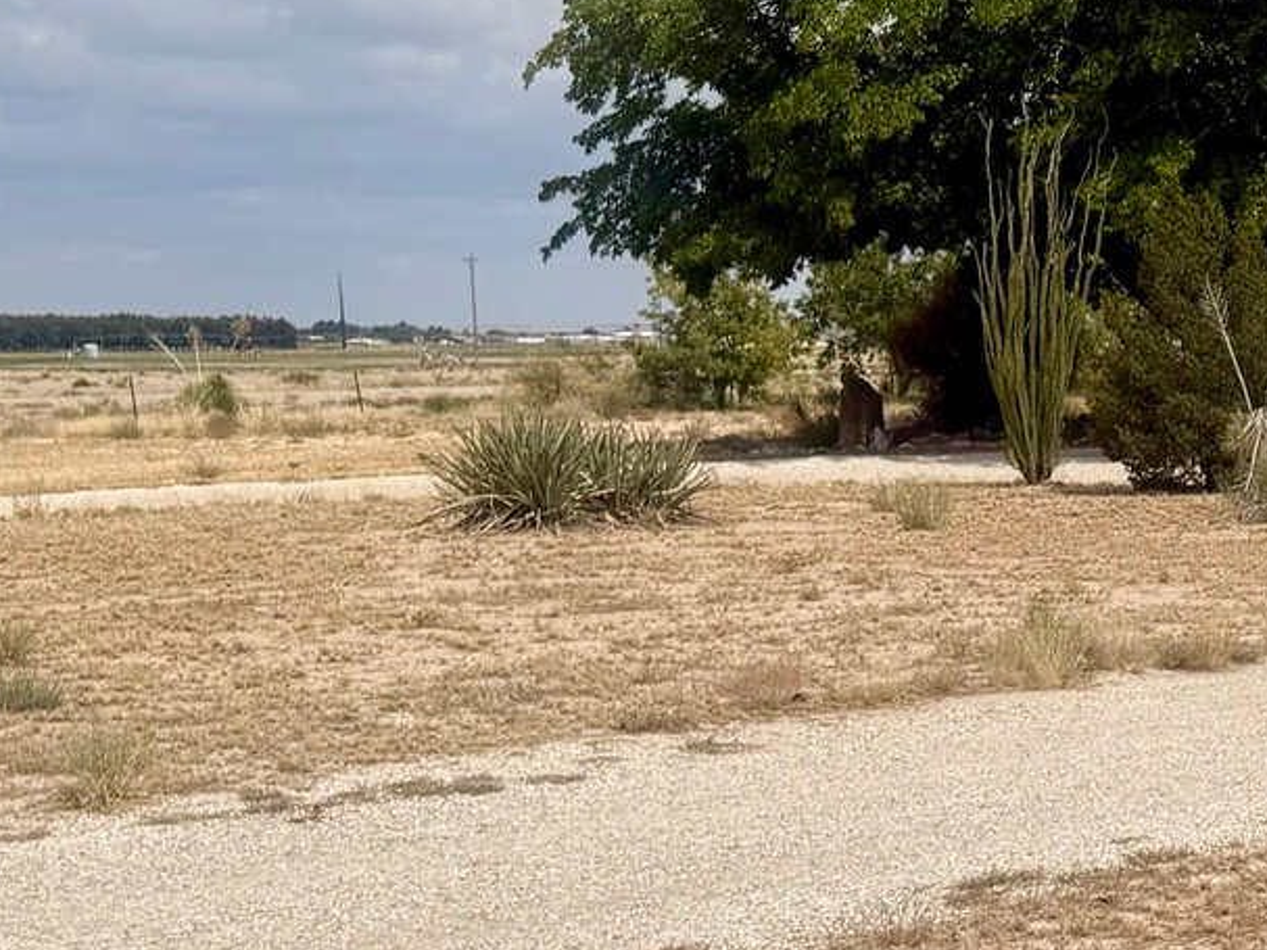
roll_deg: +1.1
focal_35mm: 81
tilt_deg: -6.7
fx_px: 2964
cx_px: 1747
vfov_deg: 18.1
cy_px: 687
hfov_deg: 21.3
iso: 80
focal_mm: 6.76
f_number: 1.78
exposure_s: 1/10309
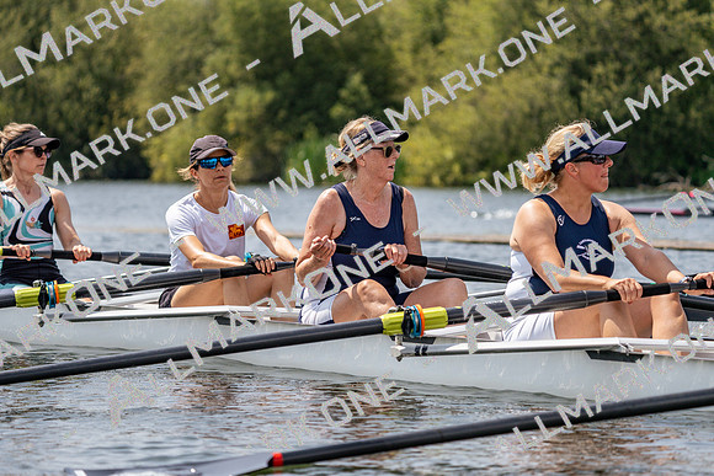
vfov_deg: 6.9
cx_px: 357
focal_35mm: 200
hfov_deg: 10.3
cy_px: 238
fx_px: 3967
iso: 200
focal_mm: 200
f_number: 5.6
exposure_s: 1/1600
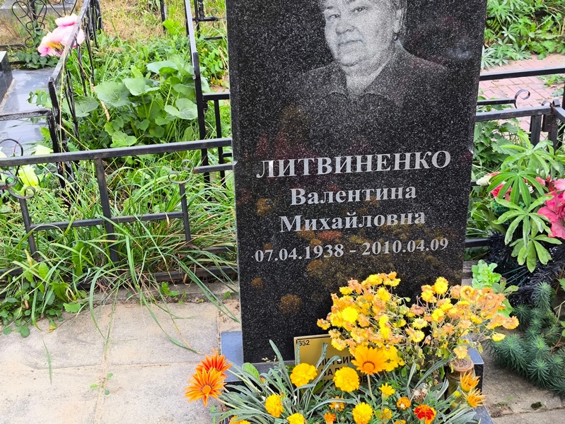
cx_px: 282
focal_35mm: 50
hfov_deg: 38.2
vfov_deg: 29.1
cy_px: 212
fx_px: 816
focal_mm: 4.71
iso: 50
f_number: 1.7
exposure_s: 1/176
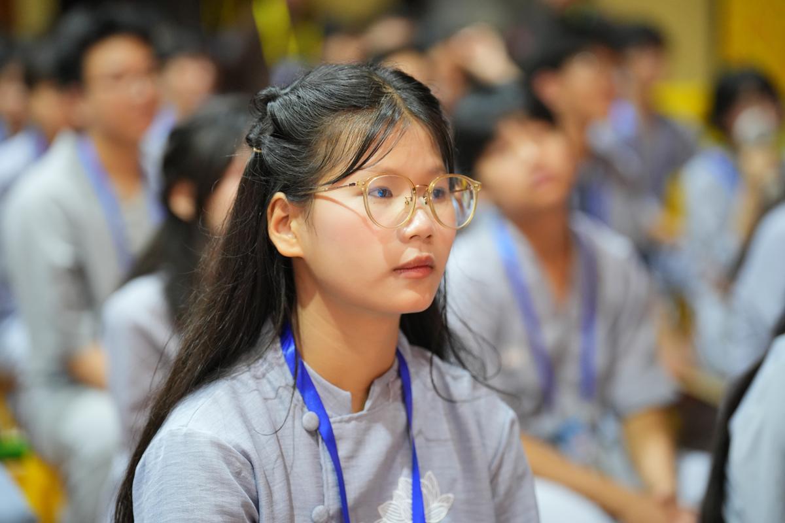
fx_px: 2573
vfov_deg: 11.6
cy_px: 262
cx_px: 392
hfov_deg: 17.3
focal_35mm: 118
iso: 3200
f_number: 2.8
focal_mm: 118
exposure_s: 1/100
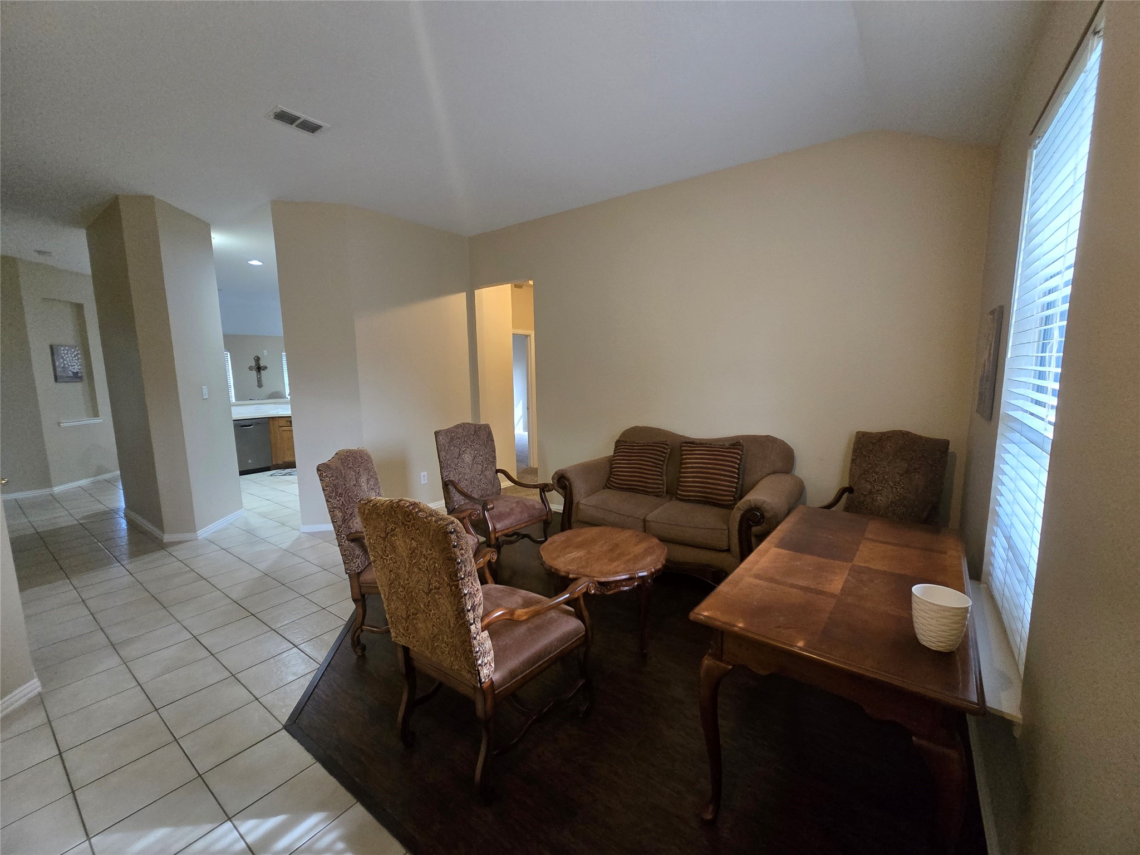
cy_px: 428
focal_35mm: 13
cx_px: 570
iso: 800
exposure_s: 1/60
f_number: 2.2
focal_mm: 2.2
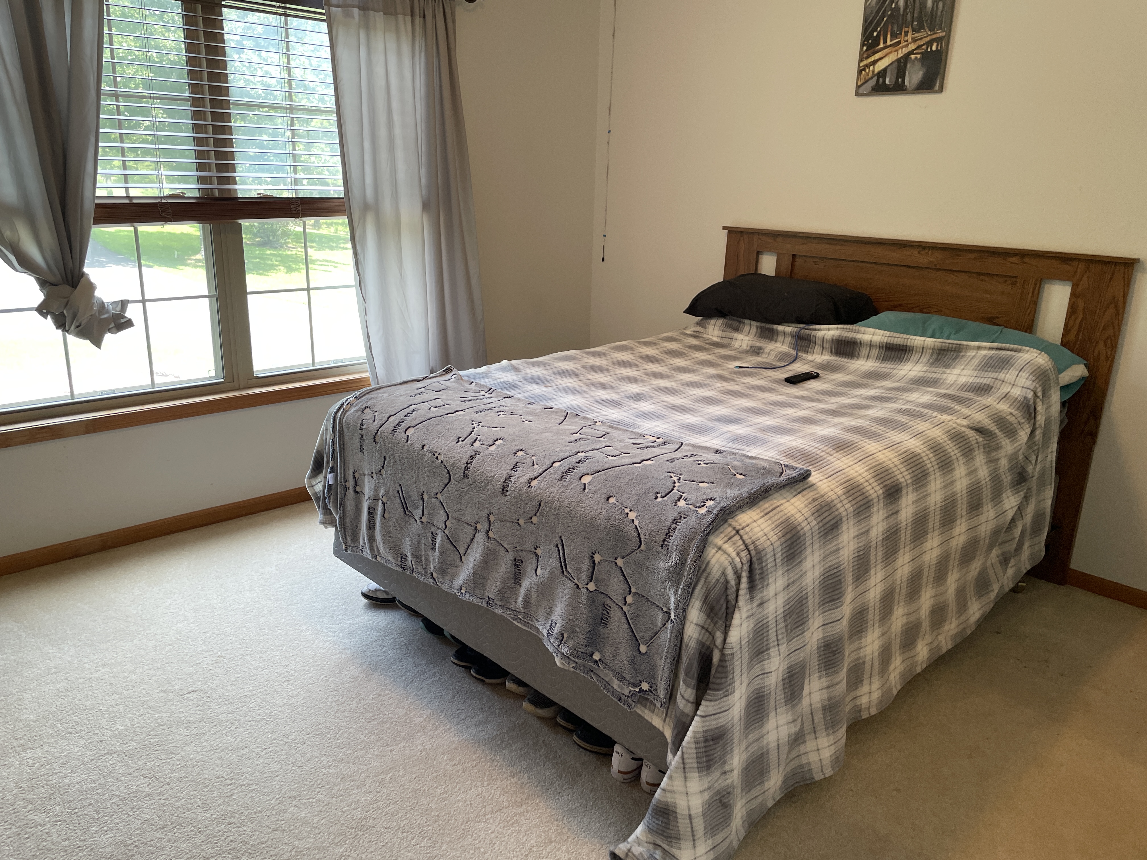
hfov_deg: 67.3
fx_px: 862
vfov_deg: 53.1
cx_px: 574
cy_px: 430
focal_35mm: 26
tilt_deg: -14.8
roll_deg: -0.8
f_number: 1.6
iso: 125
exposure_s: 1/120
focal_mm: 4.2
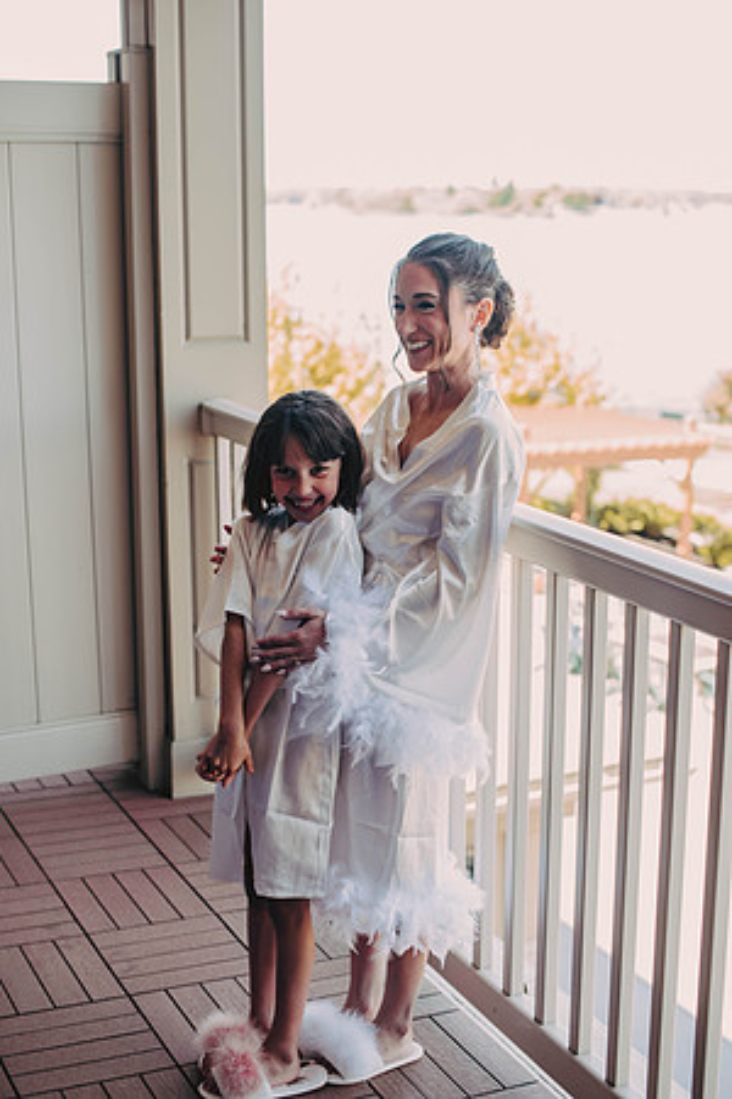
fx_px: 1525
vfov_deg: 39.6
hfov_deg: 27.0
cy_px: 550
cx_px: 366
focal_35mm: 50
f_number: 2.5
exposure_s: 1/250
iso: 320
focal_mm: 50
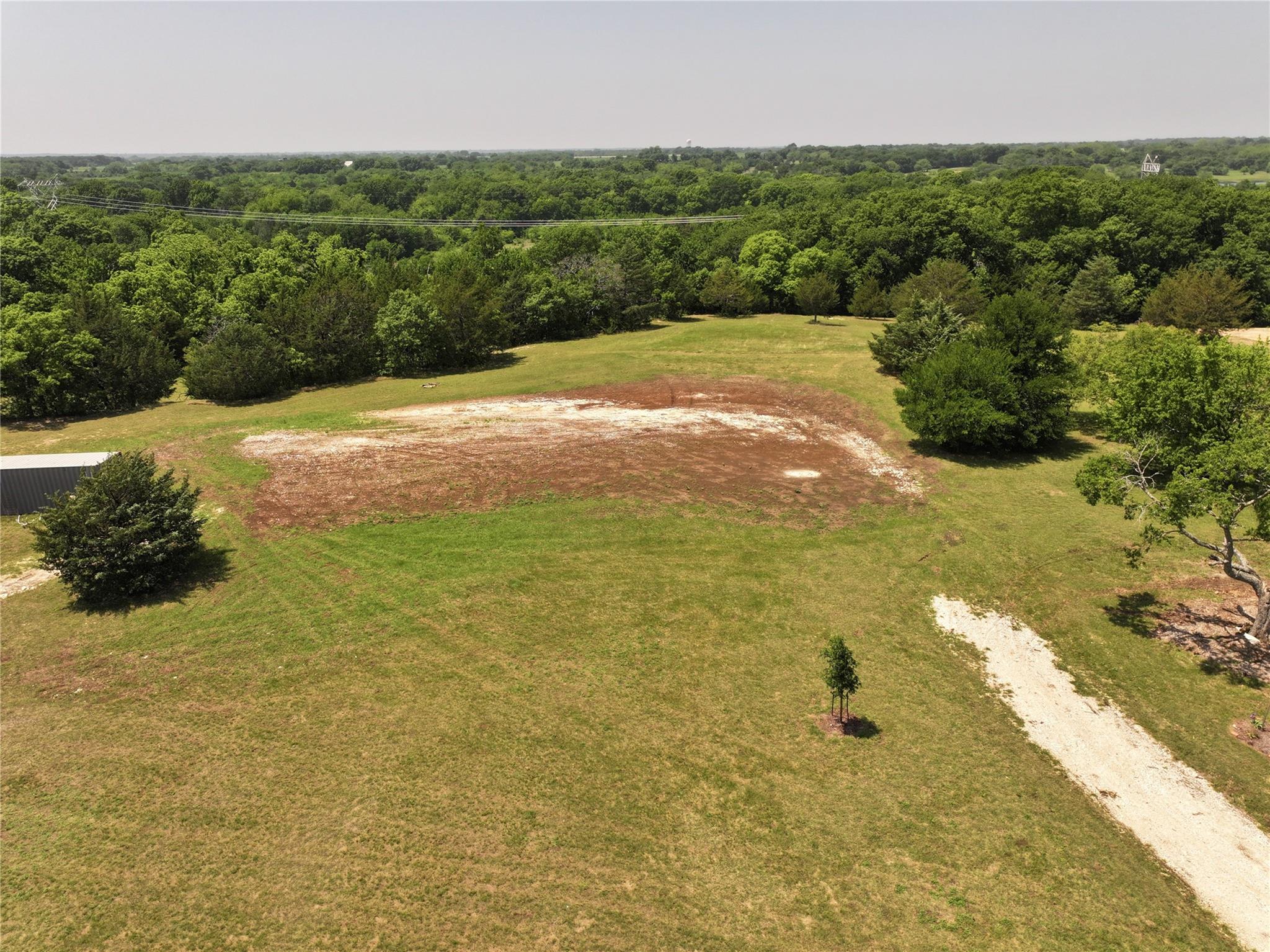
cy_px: 476
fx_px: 880
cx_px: 635
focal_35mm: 24
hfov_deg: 71.6
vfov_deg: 56.8
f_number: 2.8
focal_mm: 12.29
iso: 100
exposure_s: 1/1600
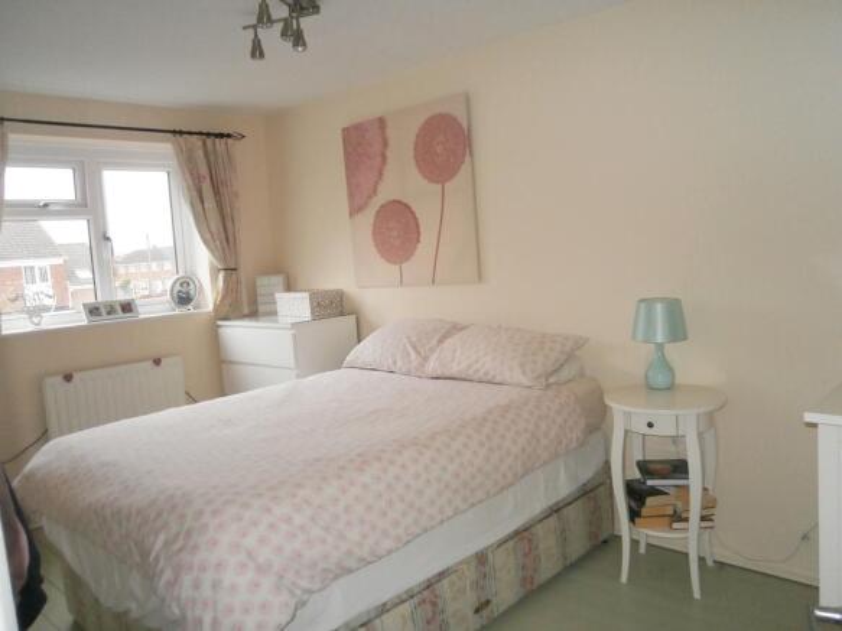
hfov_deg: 67.3
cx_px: 421
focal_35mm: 26
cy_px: 316
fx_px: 632
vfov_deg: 53.0
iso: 200
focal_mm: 4.7
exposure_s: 1/30
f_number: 2.8
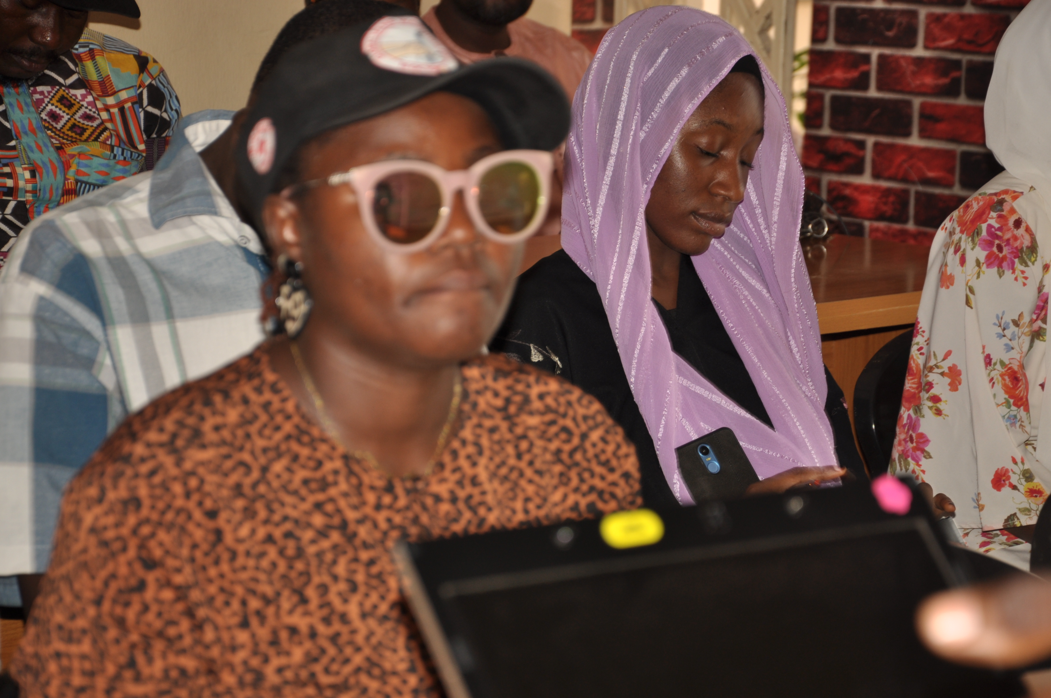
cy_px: 349
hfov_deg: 16.1
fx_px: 3718
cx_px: 526
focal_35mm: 128
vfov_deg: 10.7
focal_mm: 85
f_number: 5.6
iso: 200
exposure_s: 1/60
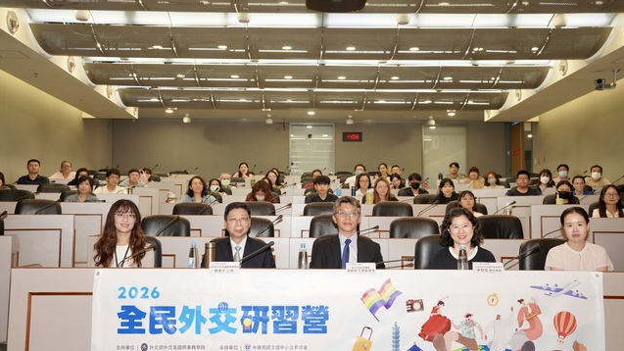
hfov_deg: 50.3
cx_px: 312
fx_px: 665
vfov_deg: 29.5
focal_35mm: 40
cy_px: 179
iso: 1250
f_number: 4
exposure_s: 1/160
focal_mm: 38.2
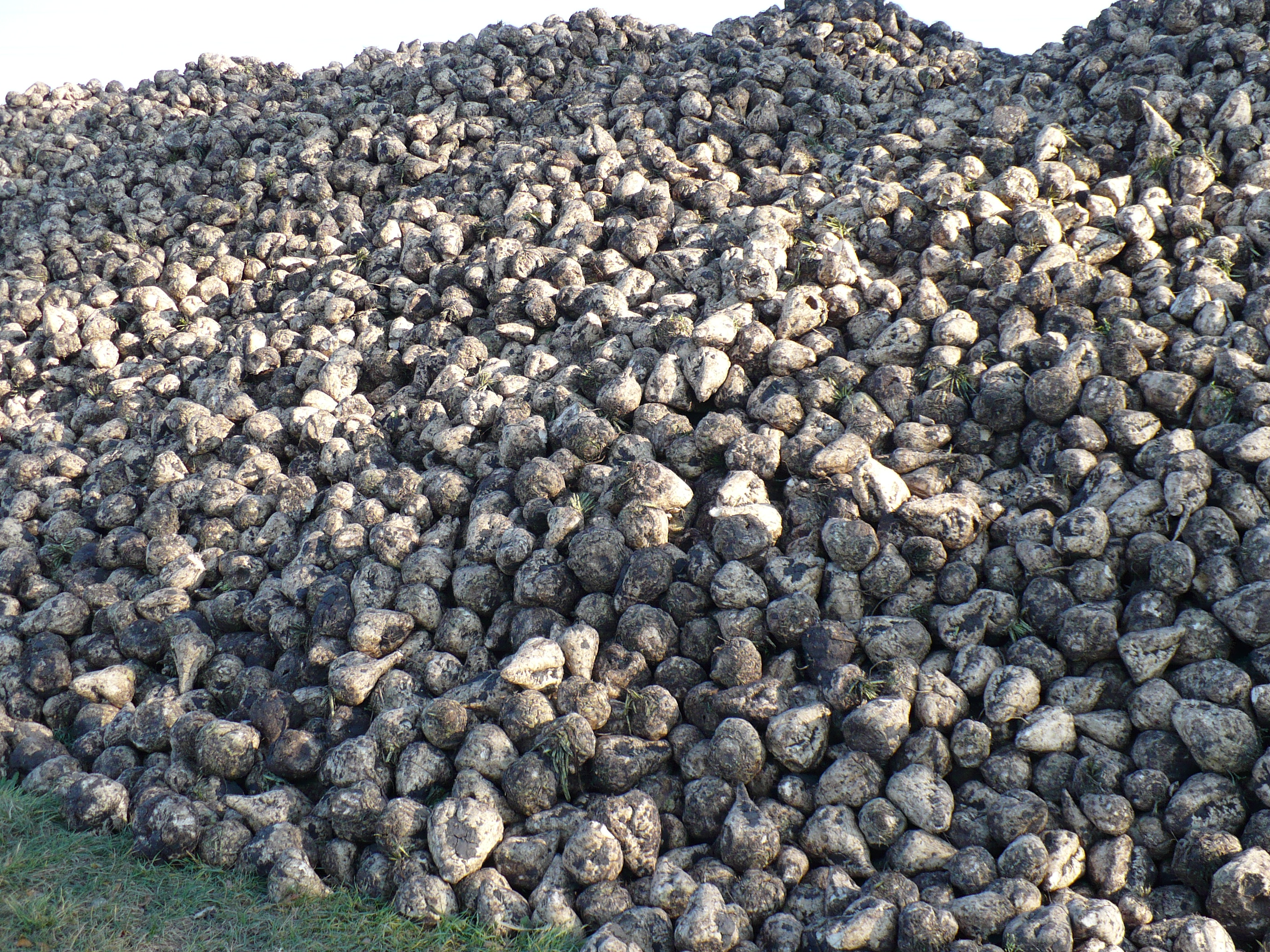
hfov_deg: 45.7
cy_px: 469
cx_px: 676
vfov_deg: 35.1
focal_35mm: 41
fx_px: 1504
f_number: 2.8
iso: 100
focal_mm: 6.1
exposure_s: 1/250
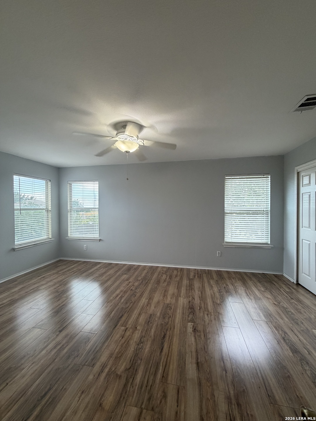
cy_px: 210
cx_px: 158
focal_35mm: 14
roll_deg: +0.1
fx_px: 170
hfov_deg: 85.7
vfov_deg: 102.1
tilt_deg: +0.5
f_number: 2.2
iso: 200
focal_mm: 2.22
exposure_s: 1/120
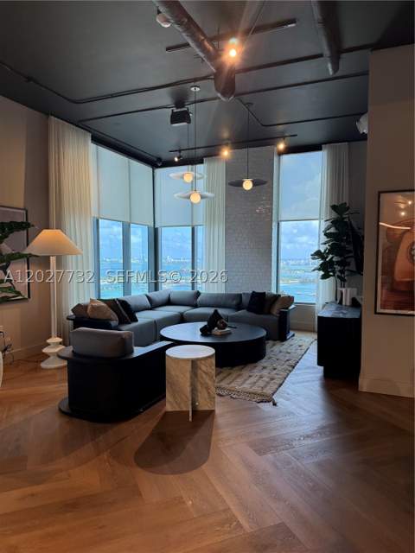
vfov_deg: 71.6
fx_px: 384
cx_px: 208
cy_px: 276
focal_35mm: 24
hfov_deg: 56.8
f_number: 1.78
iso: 125
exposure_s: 1/240
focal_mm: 6.76
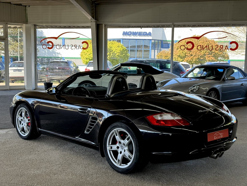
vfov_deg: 30.3
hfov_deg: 39.7
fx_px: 343
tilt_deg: -5.4
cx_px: 124
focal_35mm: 48
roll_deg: -0.9
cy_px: 93
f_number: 1.78
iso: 64
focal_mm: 6.76
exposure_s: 1/188
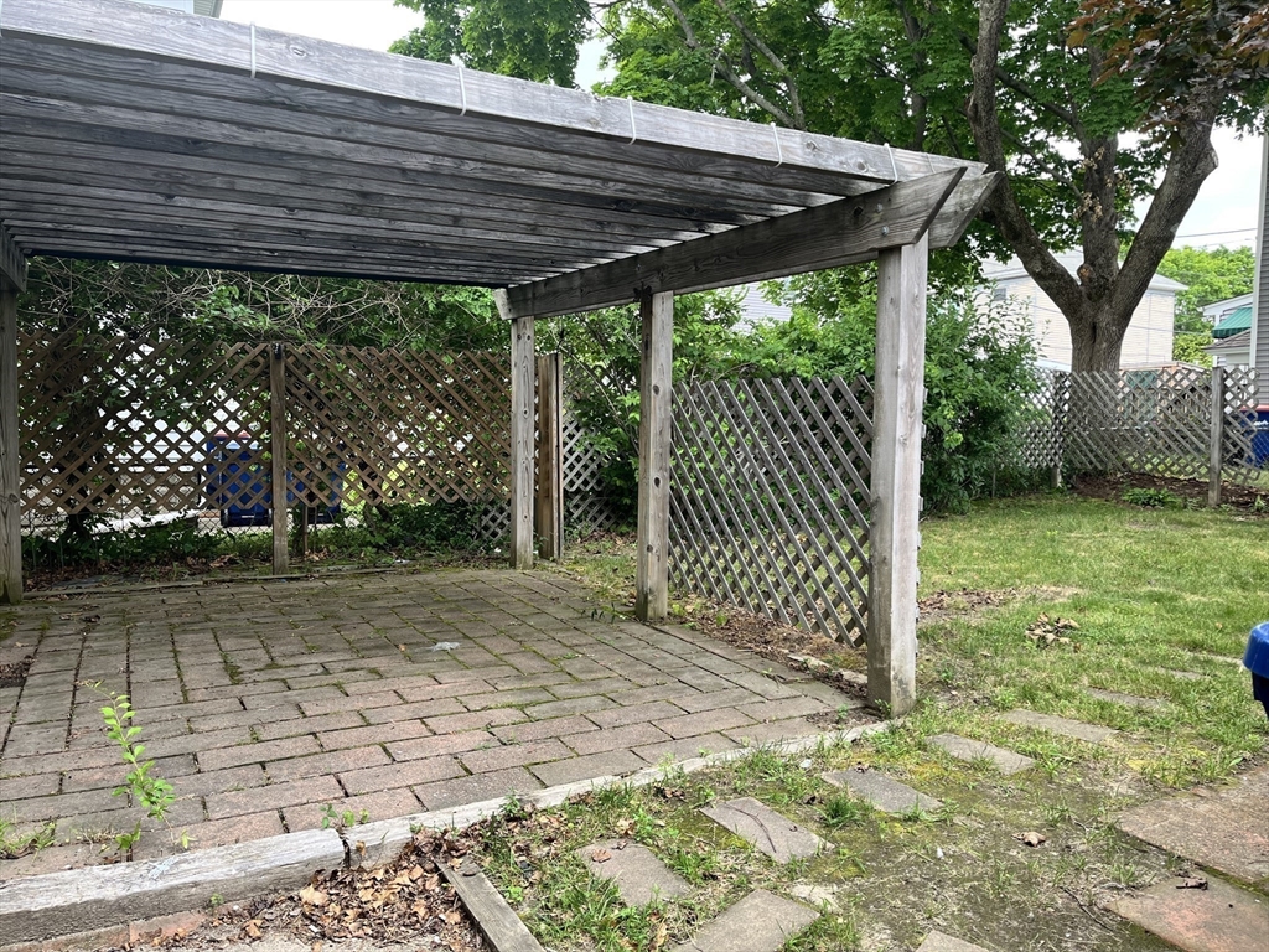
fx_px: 953
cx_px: 634
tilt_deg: -4.1
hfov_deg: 67.3
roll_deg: -0.8
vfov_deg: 53.1
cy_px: 476
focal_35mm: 26
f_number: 1.6
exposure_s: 1/129
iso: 32
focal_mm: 5.1
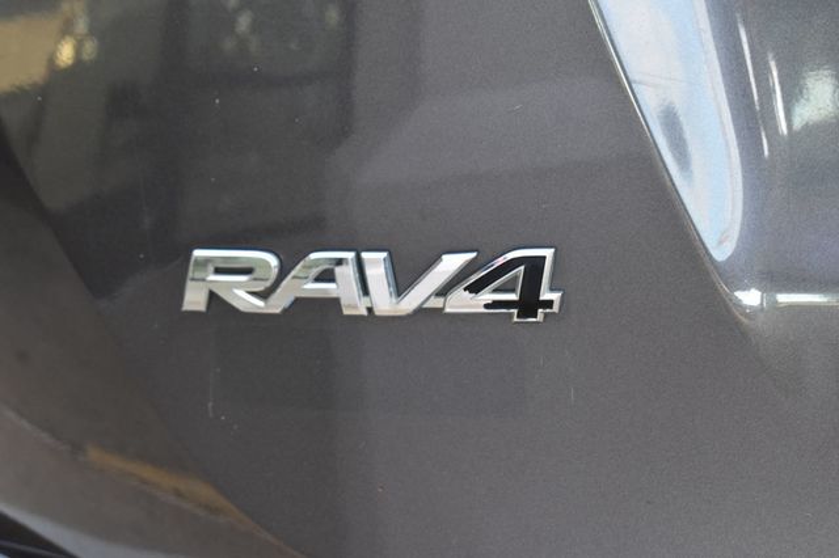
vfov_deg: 18.9
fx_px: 1677
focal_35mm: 72
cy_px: 279
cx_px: 420
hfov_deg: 28.1
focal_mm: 48
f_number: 7.1
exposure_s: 1/30
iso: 400
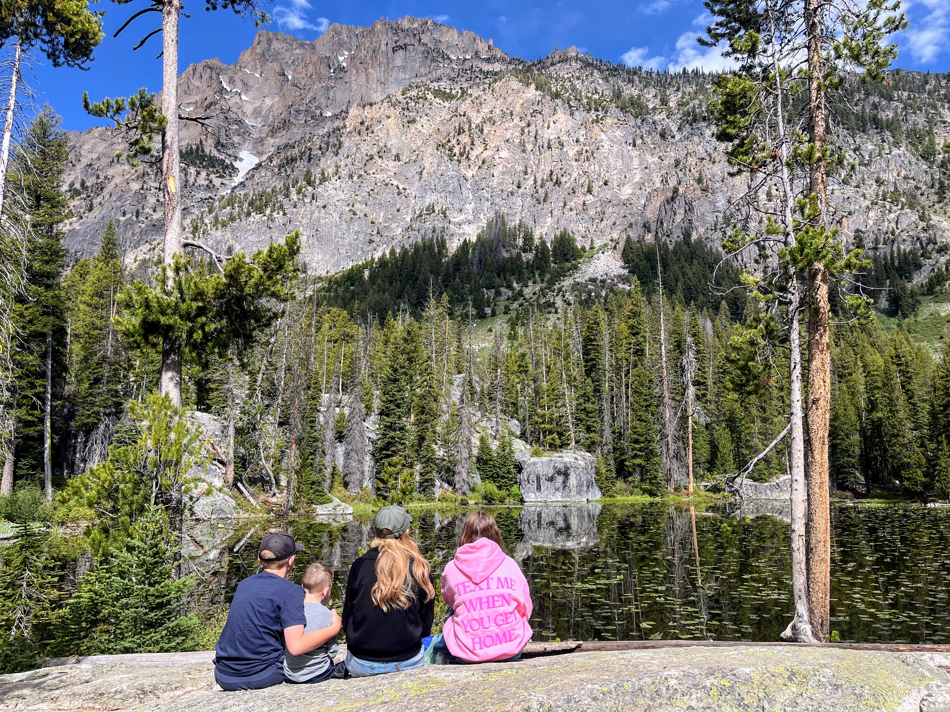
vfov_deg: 53.1
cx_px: 475
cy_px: 356
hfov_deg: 67.3
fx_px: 714
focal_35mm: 26
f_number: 1.6
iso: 50
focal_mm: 5.1
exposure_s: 1/2571
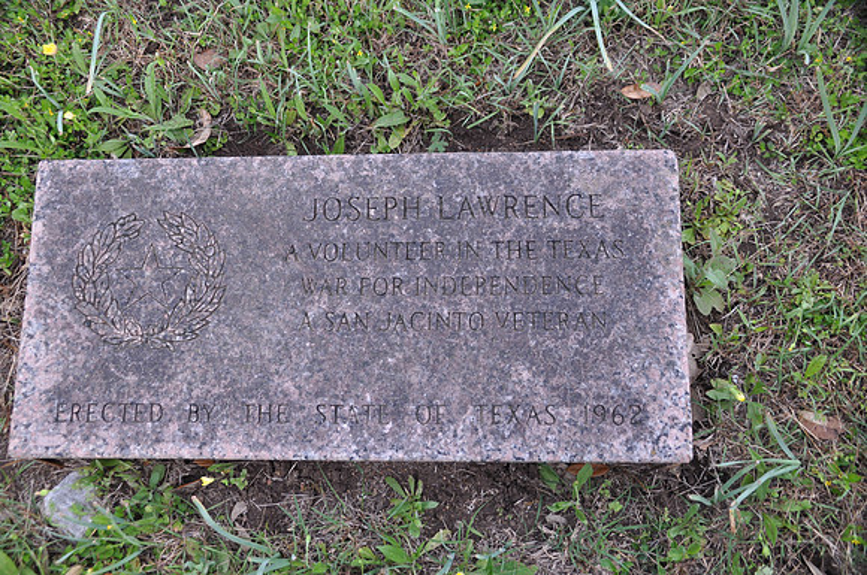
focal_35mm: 36
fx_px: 866
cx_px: 434
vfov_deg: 36.8
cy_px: 288
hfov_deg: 53.2
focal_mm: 24
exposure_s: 1/15
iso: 500
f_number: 4
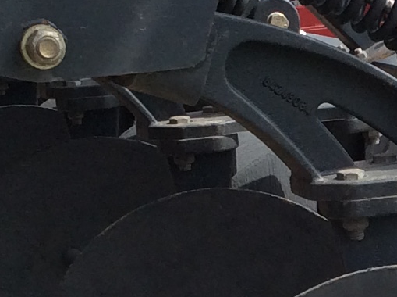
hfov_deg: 11.9
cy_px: 347
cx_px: 474
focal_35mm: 163
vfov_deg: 9.0
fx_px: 1866
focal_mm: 3.3
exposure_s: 1/689
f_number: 2.4
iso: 32
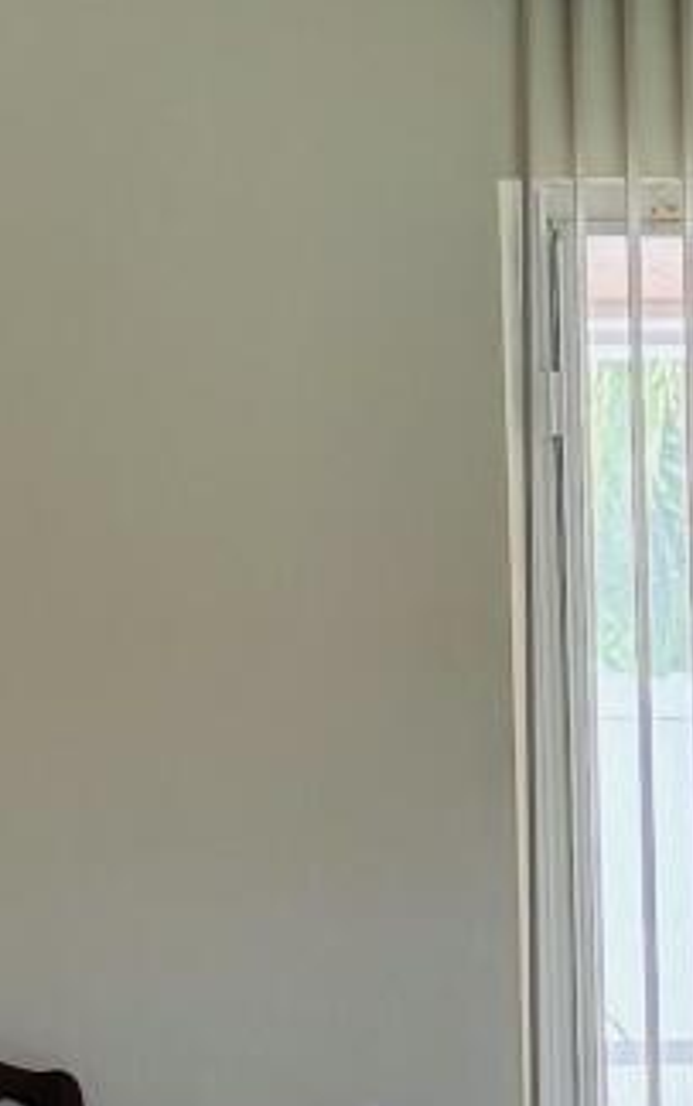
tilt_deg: -4.5
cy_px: 1164
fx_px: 5128
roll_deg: -0.3
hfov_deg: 7.4
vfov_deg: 12.1
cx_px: 1410
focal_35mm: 170
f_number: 1.6
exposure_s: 1/60
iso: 80
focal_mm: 5.96
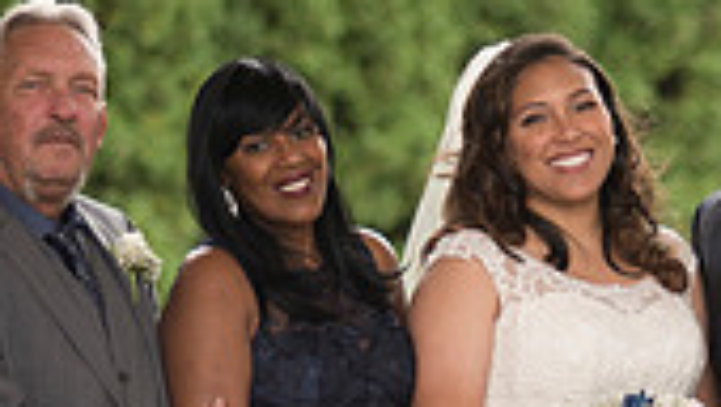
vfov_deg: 4.0
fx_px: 5817
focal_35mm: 304
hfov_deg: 7.1
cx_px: 704
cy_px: 570
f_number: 1.8
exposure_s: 1/200
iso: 125
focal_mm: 85
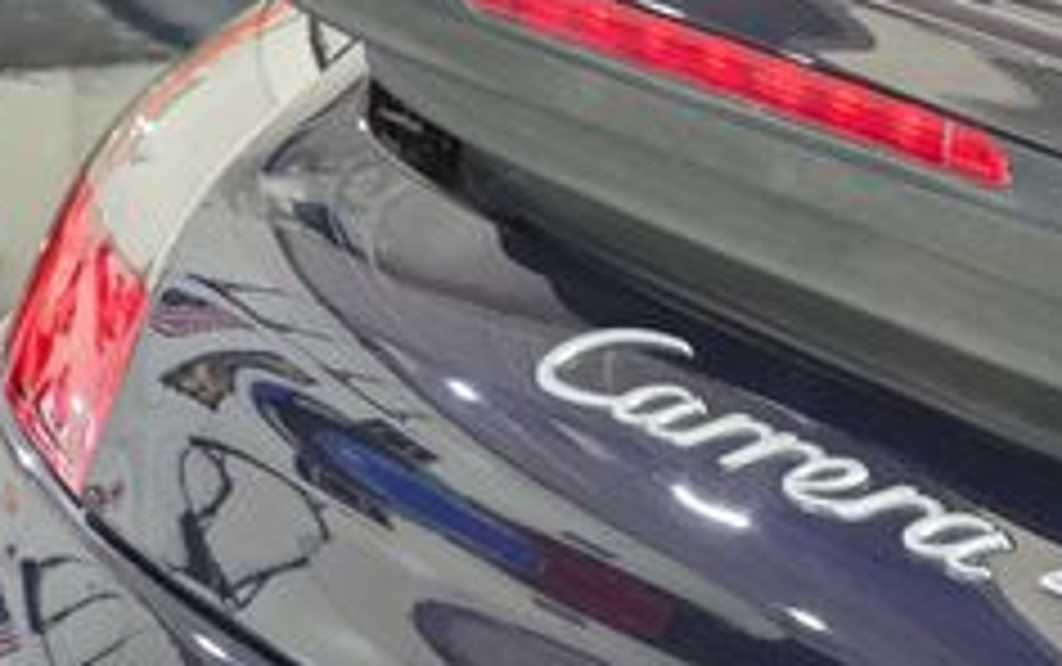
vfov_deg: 6.6
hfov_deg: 10.4
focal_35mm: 198
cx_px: 1372
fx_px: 5736
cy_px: 418
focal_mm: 7.9
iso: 250
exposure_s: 1/60
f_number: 2.4
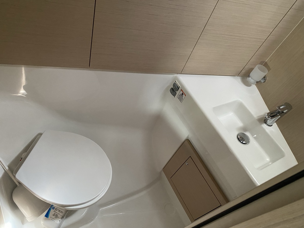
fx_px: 228
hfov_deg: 67.3
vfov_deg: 53.1
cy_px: 114
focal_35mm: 26
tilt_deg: -50.6
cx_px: 152
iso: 500
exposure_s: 1/48
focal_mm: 4.25
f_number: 1.8
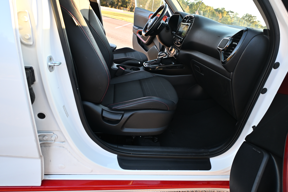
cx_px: 144
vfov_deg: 59.5
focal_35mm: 21
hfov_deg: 81.2
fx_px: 168
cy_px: 96
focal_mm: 14
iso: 400
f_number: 4
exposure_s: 1/125
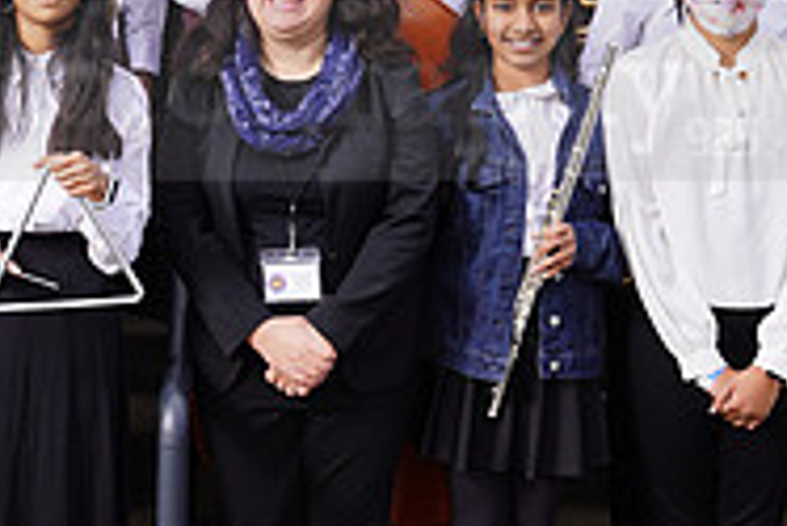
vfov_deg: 14.1
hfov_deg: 21.0
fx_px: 2100
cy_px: 57
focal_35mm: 96
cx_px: 177
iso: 200
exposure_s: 1/200
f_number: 6.3
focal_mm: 31
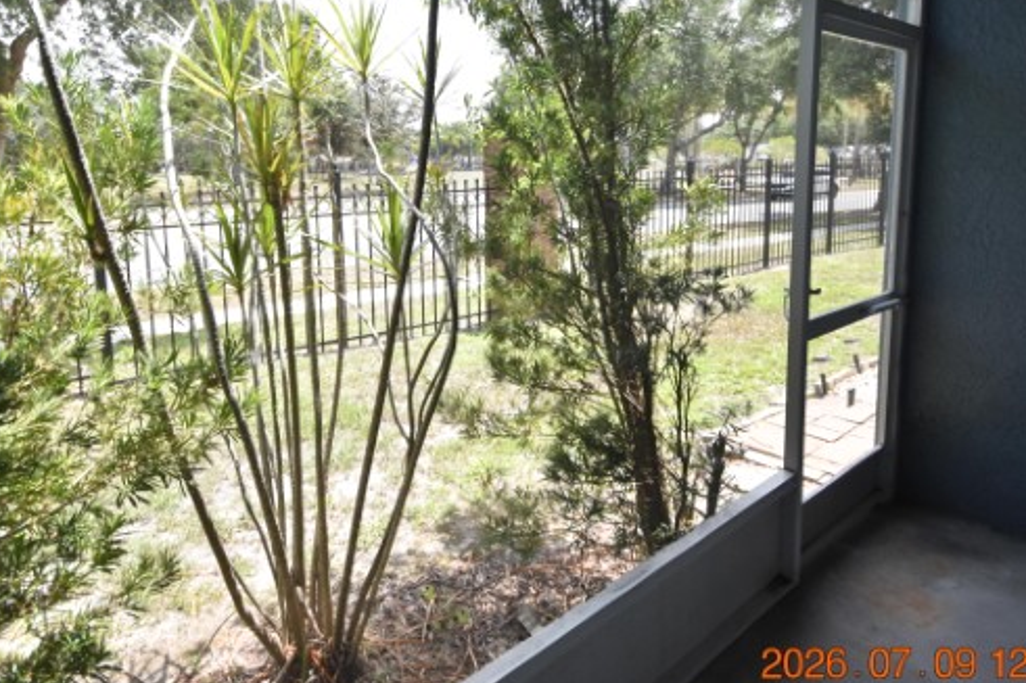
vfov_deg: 56.2
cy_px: 238
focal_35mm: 22
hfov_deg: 78.5
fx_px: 627
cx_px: 485
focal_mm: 10
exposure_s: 1/1500
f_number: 3.5
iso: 800
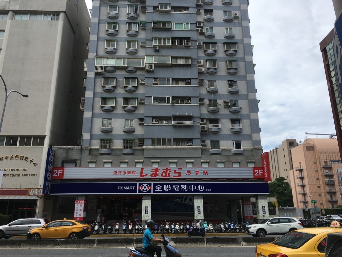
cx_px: 171
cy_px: 128
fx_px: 287
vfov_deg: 48.2
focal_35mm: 29
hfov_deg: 61.7
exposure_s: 1/1350
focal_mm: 4.15
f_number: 2.2
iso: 25
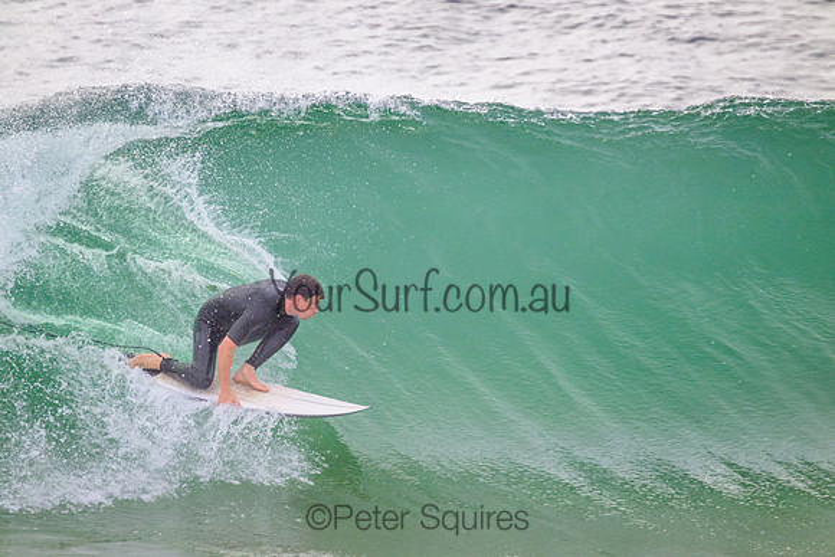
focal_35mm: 800
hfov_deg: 2.6
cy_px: 278
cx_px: 418
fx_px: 18559
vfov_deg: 1.7
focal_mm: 800
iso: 2000
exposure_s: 1/2000
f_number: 11
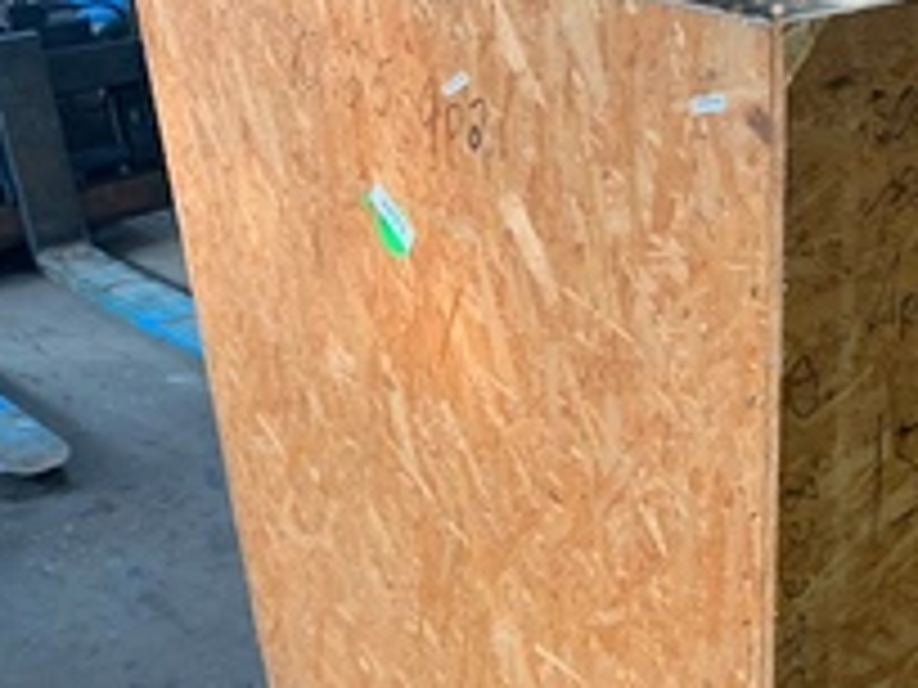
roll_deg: +0.9
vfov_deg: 28.3
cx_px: 778
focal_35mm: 51
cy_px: 481
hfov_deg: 35.8
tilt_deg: -28.6
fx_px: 1352
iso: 200
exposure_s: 1/60
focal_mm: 4.25
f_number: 1.8
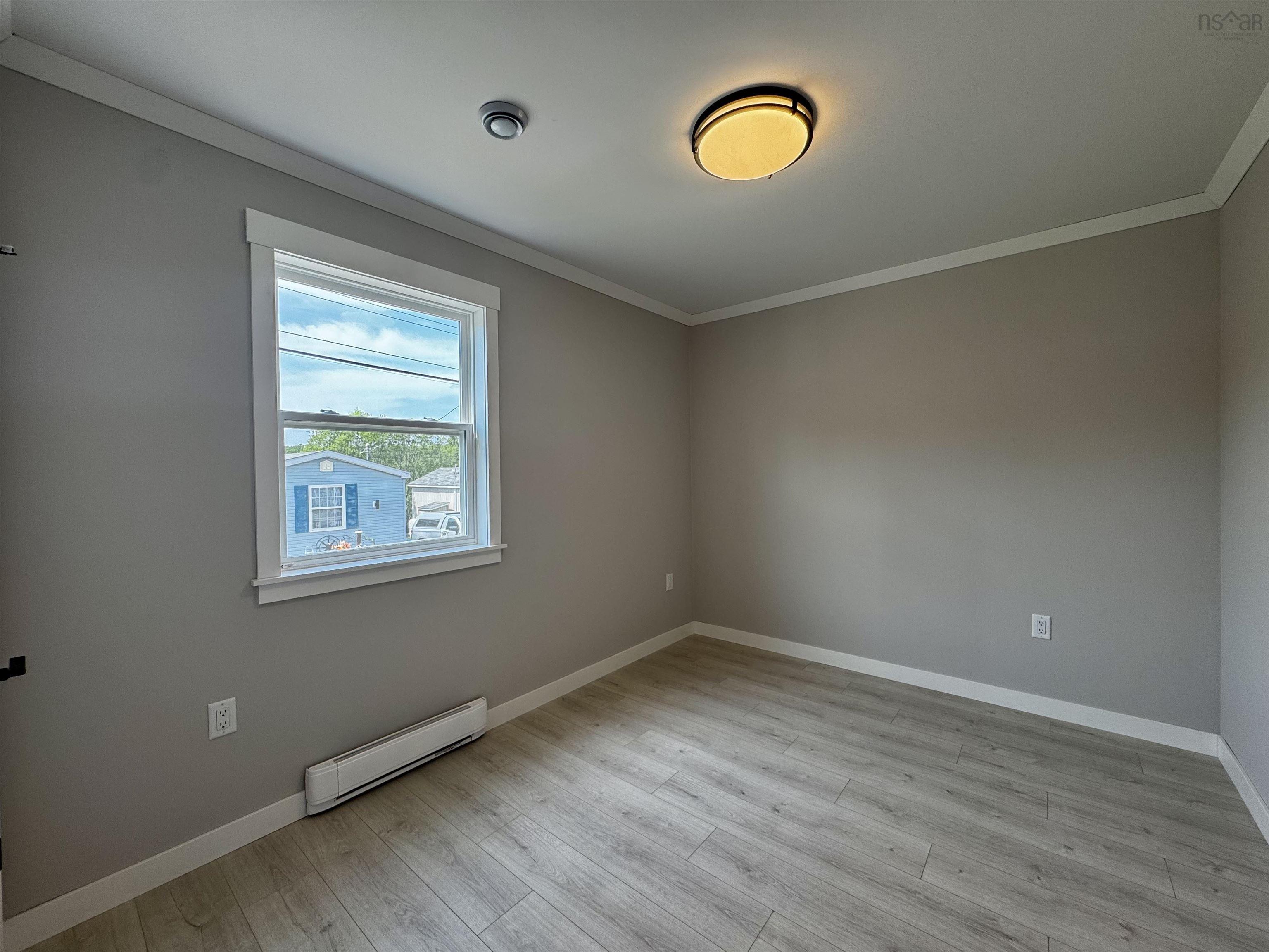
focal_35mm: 14
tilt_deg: -0.6
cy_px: 476
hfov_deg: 102.1
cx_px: 634
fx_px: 513
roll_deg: +1.1
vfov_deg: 85.7
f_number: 2.2
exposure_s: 1/134
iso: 40
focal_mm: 2.22
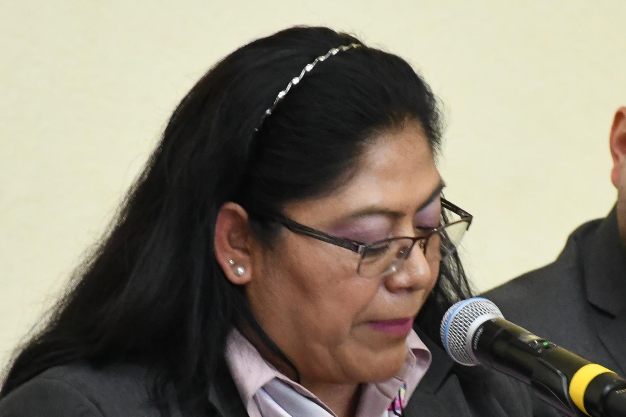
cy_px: 308
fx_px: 6590
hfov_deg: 5.4
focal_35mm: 379
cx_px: 393
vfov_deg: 3.6
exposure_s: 1/100
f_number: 5.6
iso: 5000
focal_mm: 116
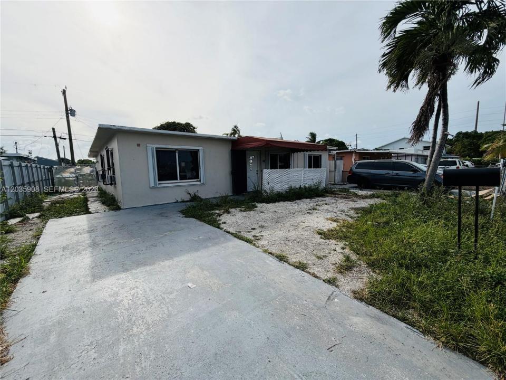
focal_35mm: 14
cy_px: 190
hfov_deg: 102.1
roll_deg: +1.3
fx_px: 205
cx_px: 253
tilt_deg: -5.1
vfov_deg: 85.7
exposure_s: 1/1656
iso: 25
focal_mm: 2.22
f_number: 2.2
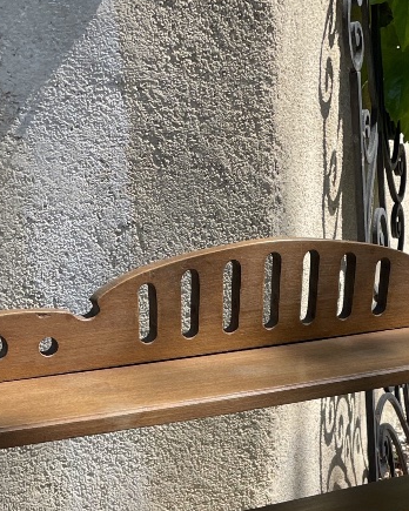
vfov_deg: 24.9
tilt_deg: -27.6
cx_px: 268
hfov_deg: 21.8
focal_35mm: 70
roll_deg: +0.5
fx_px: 1059
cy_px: 589
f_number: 1.6
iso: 32
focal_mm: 4.2
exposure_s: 1/1171
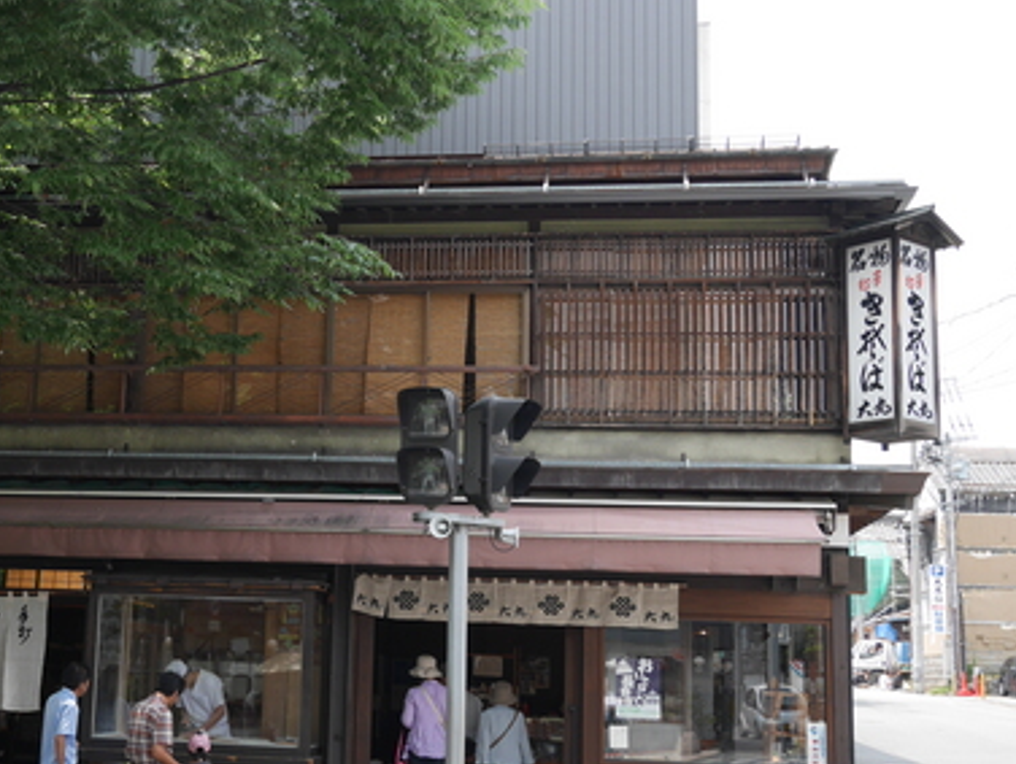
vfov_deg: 28.6
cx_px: 308
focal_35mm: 51
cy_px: 406
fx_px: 1499
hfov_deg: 36.9
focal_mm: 16
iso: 200
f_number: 5
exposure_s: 1/200
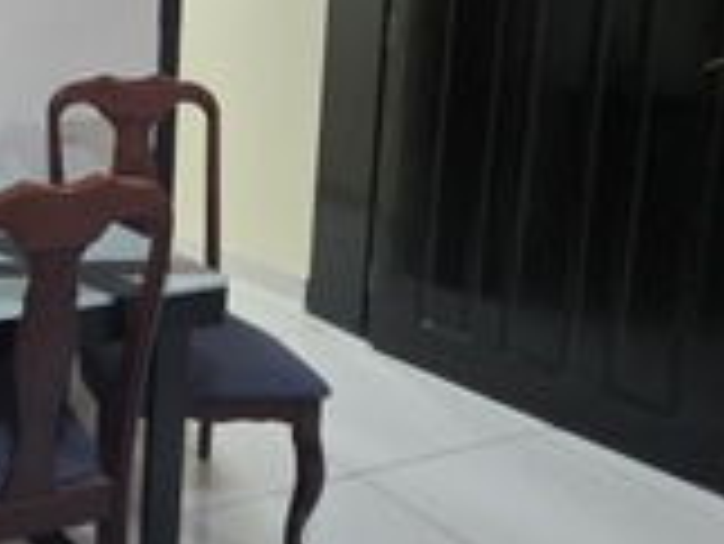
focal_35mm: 37
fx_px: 774
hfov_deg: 32.1
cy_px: 38
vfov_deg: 36.0
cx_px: -290
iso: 250
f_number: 1.9
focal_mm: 2.2
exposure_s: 1/50
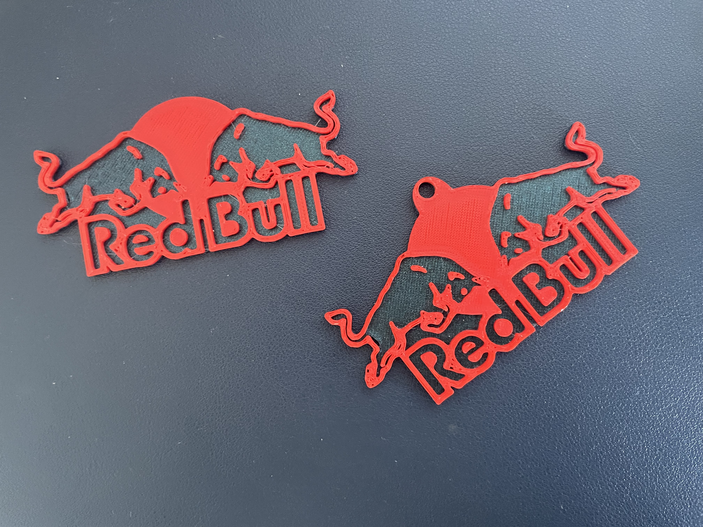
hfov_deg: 67.3
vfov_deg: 53.1
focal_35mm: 26
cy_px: 264
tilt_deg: -84.9
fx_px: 528
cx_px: 352
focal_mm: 4.2
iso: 640
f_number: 1.6
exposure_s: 1/37
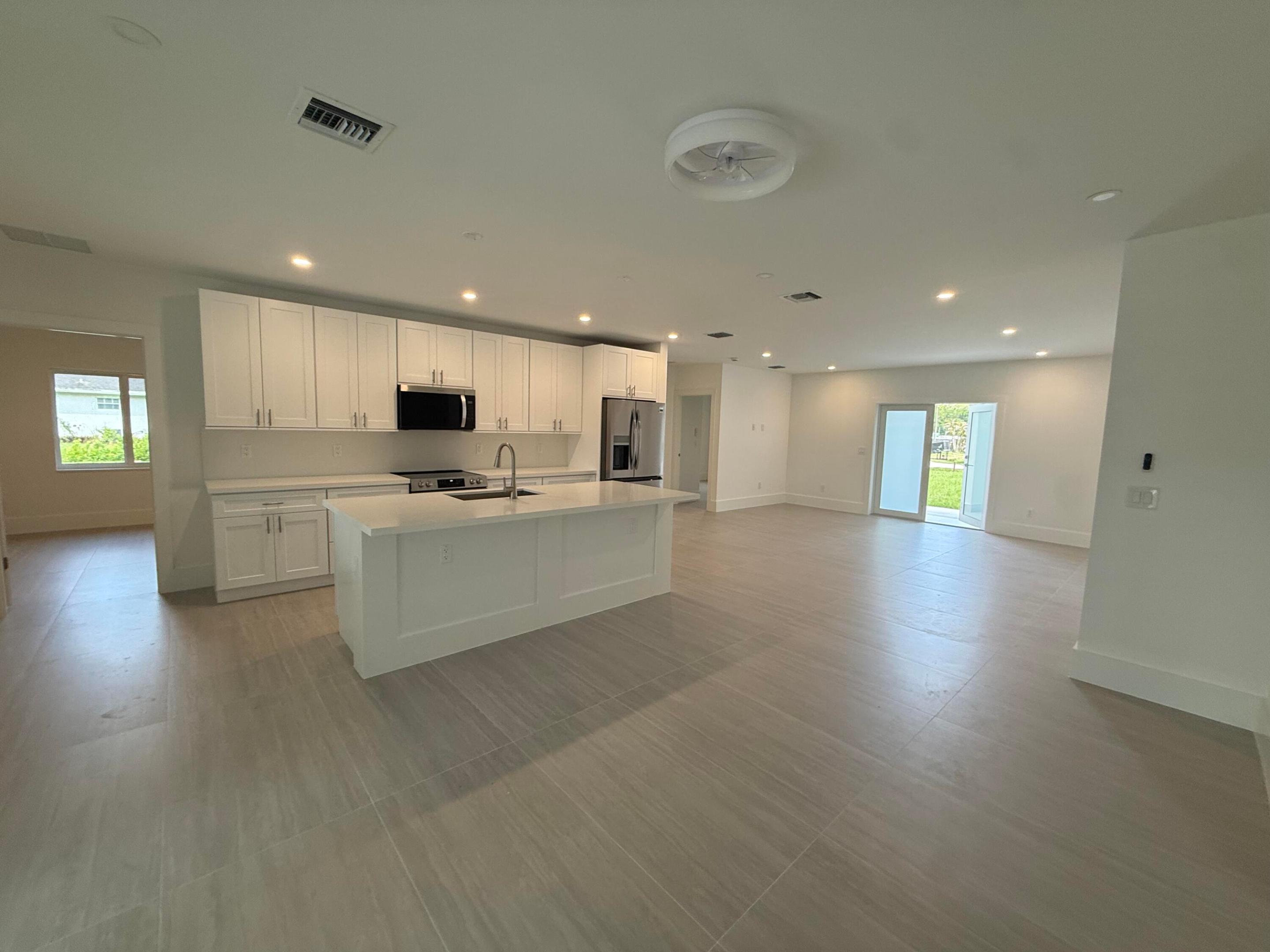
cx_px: 635
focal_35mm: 14
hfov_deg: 102.1
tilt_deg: -4.0
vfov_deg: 85.7
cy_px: 476
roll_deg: -0.1
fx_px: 514
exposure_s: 1/114
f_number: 2.2
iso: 125
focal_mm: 2.22
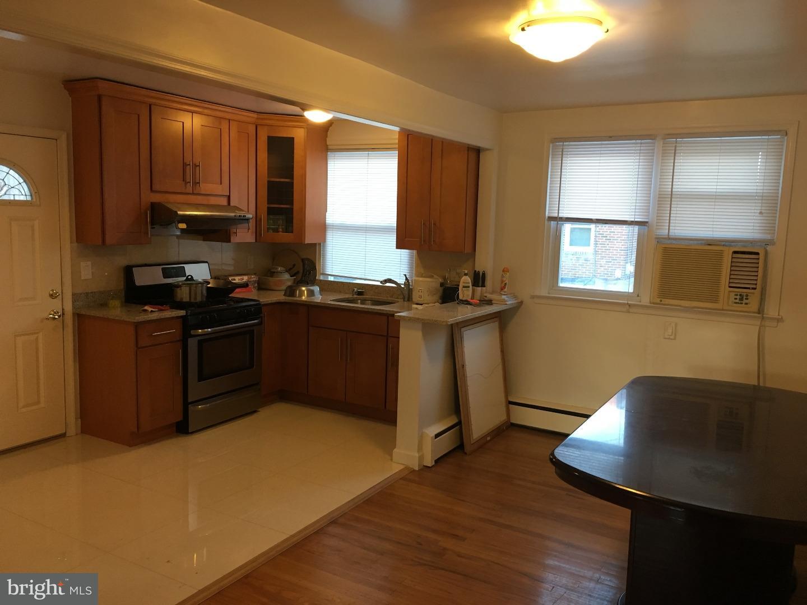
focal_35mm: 29
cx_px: 404
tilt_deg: -7.6
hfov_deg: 61.7
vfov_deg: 48.2
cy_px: 302
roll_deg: -2.7
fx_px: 676
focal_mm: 4.15
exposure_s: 1/30
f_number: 2.2
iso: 100
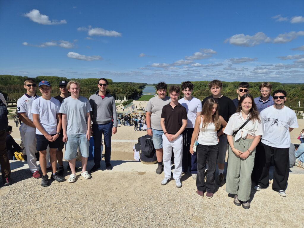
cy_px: 114
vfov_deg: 58.9
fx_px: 202
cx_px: 152
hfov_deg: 73.9
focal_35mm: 23
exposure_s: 1/3952
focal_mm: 5.4
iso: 25
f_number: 1.8
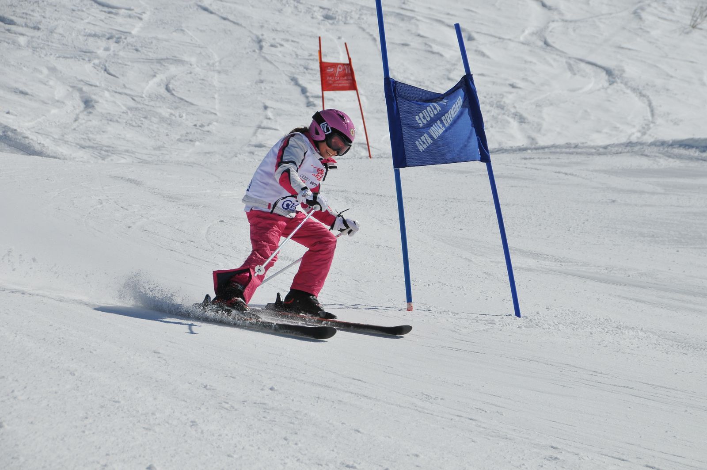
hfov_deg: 13.1
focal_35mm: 158
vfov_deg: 8.7
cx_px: 354
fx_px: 3090
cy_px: 235
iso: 200
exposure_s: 1/1600
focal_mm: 105
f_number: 9
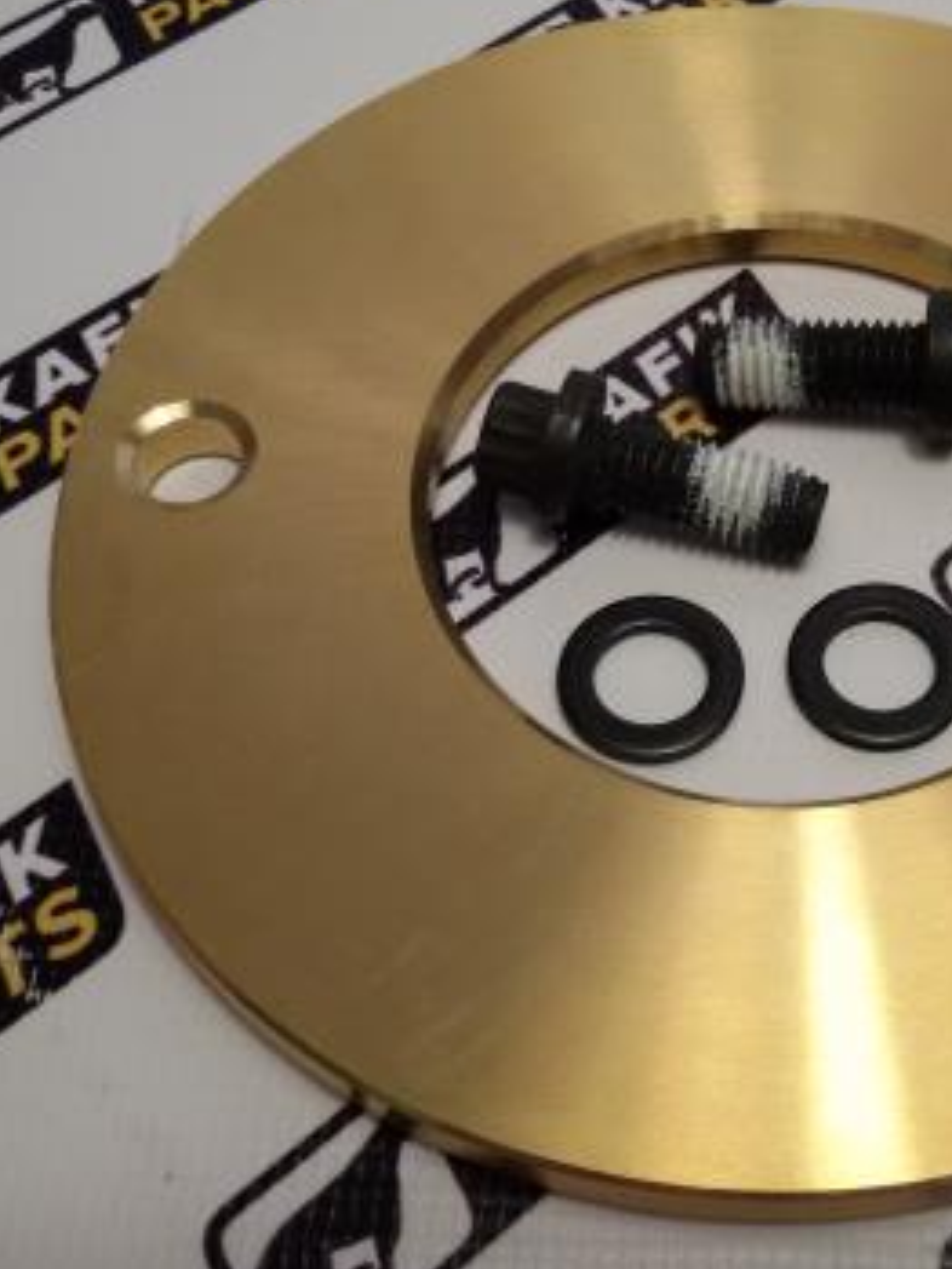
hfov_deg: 29.4
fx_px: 1759
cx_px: 792
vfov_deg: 39.6
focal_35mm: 48
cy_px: 569
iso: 80
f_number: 2.4
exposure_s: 1/100
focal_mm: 2.93
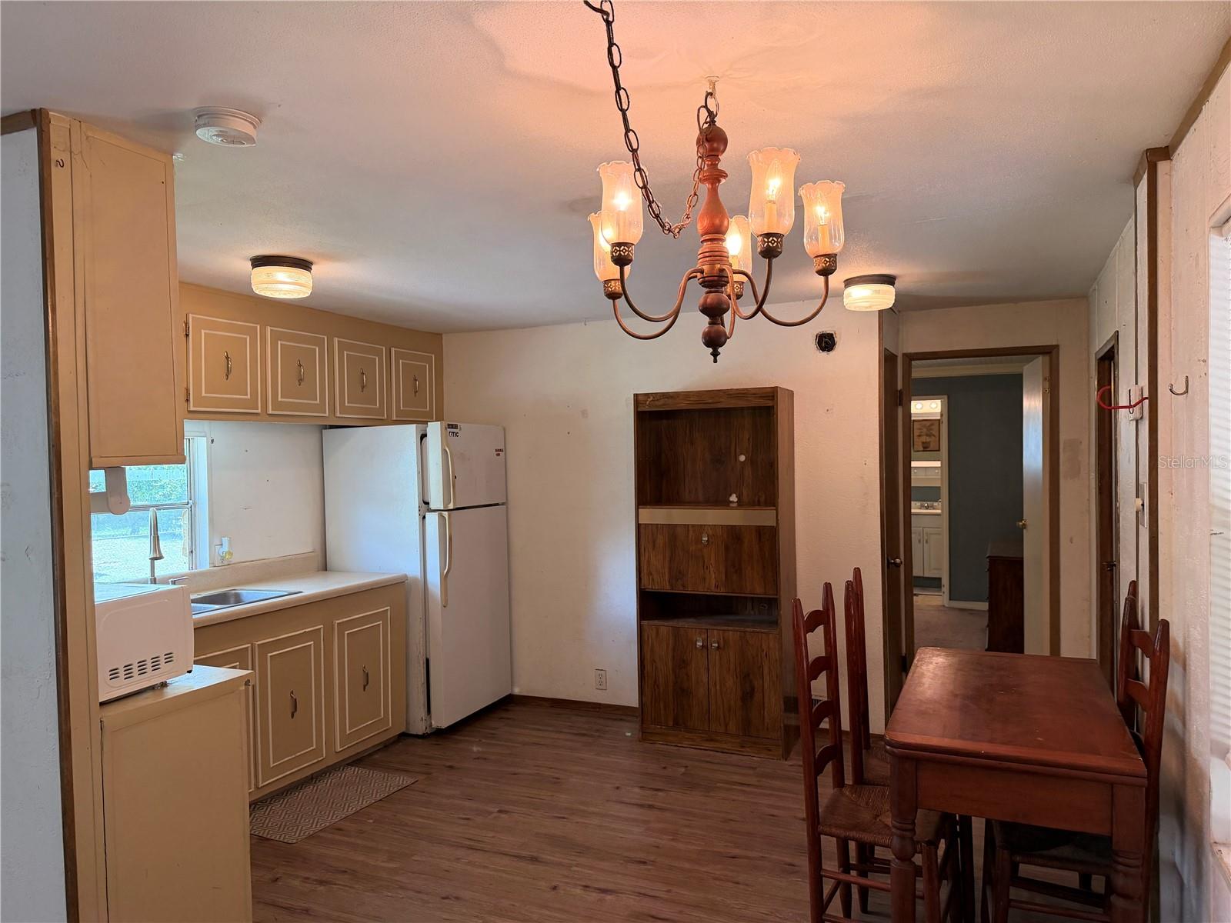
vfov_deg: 56.8
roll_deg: +0.7
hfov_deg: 71.6
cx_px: 616
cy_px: 462
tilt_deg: -1.3
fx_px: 853
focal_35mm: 24
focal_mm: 6.76
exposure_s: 1/129
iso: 200
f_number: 1.78
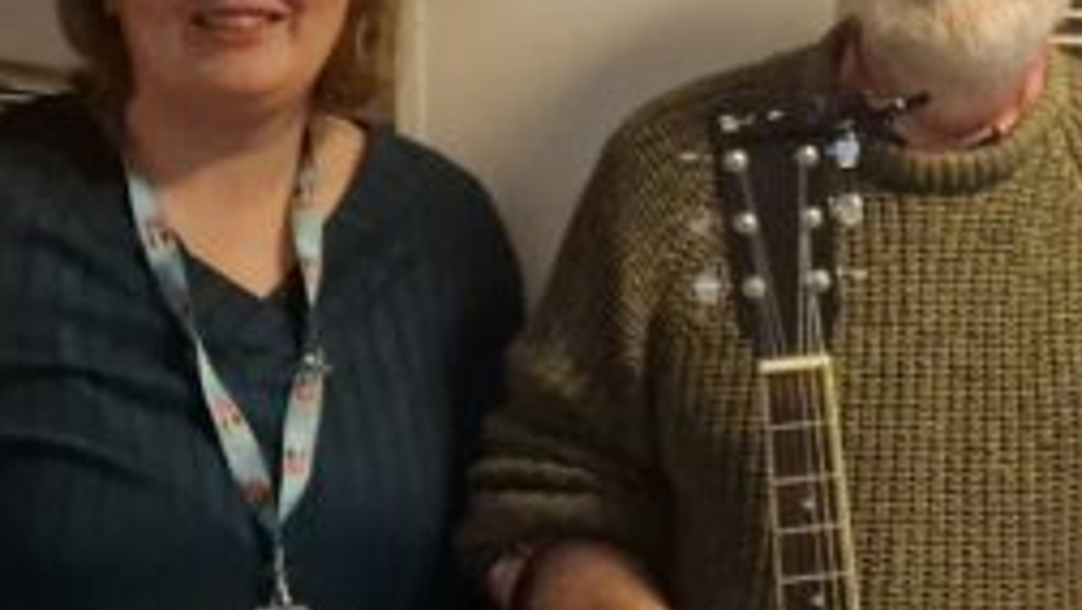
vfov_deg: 11.9
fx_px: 2928
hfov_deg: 19.3
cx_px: 1425
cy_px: 296
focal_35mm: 102
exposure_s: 1/100
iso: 500
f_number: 1.8
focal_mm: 5.4
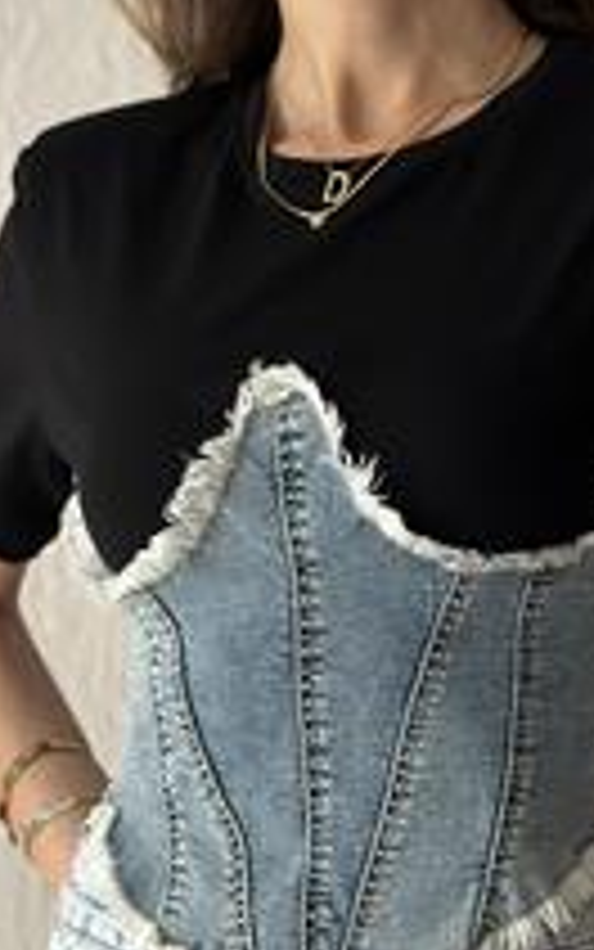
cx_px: 482
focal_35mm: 103
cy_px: 626
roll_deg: +0.0
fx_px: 2666
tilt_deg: +1.6
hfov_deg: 12.7
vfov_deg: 20.1
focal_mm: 6.86
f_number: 1.78
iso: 320
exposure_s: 1/60
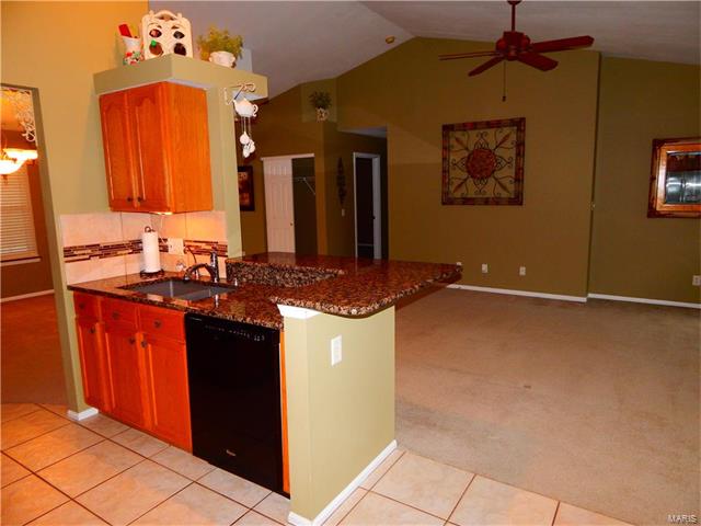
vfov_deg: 61.1
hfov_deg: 76.4
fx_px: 446
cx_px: 350
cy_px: 263
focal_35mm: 22
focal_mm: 4
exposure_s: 1/30
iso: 200
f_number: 3
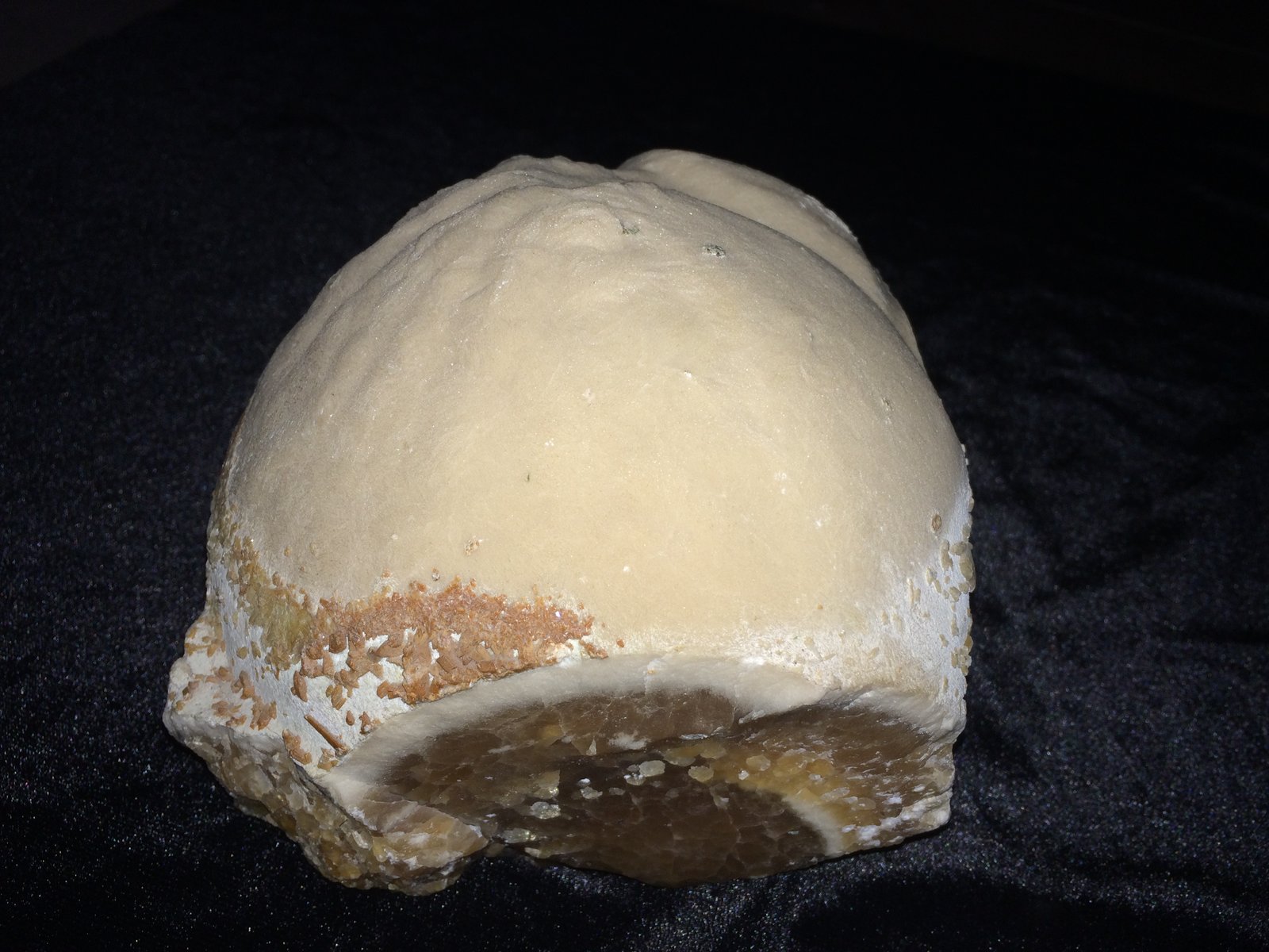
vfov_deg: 48.2
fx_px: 1063
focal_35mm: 29
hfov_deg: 61.7
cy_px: 476
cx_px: 634
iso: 32
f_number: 2.2
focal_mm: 4.15
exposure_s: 1/145
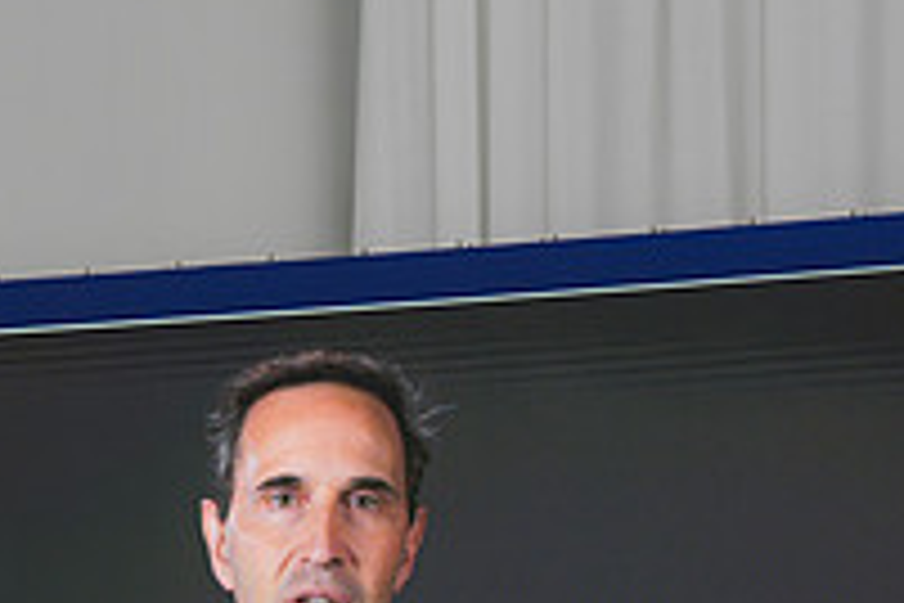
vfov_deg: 7.9
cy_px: 700
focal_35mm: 173
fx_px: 4344
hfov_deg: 11.9
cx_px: 360
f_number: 2.8
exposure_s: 1/200
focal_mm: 60
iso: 200
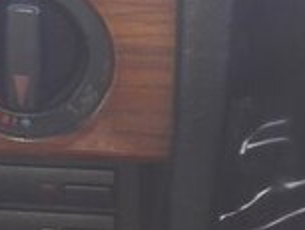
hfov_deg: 14.7
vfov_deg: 11.7
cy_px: -129
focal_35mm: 121
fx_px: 1067
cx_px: -201
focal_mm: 3.7
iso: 40
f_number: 1.9
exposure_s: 1/111
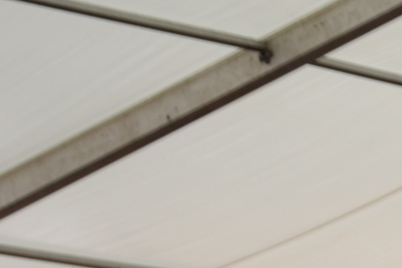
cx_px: 982
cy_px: 567
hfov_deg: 6.3
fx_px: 3484
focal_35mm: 312
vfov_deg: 4.3
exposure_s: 1/160
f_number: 6.3
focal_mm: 42
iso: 100
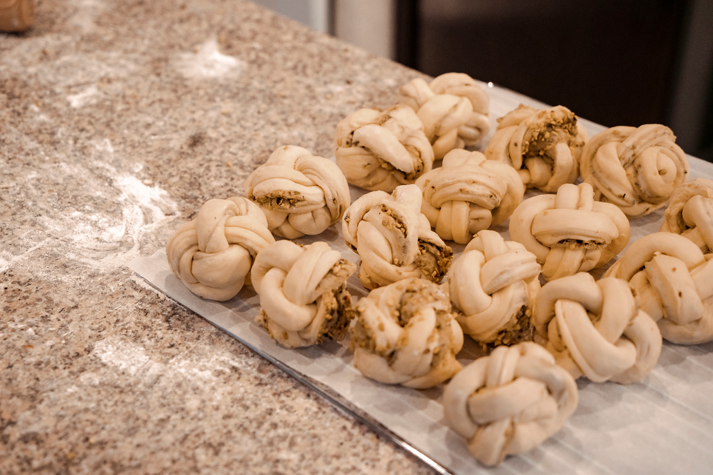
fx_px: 1321
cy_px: 234
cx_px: 346
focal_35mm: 67
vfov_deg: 20.4
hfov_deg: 30.2
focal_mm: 64
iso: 1250
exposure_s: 1/250
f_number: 4
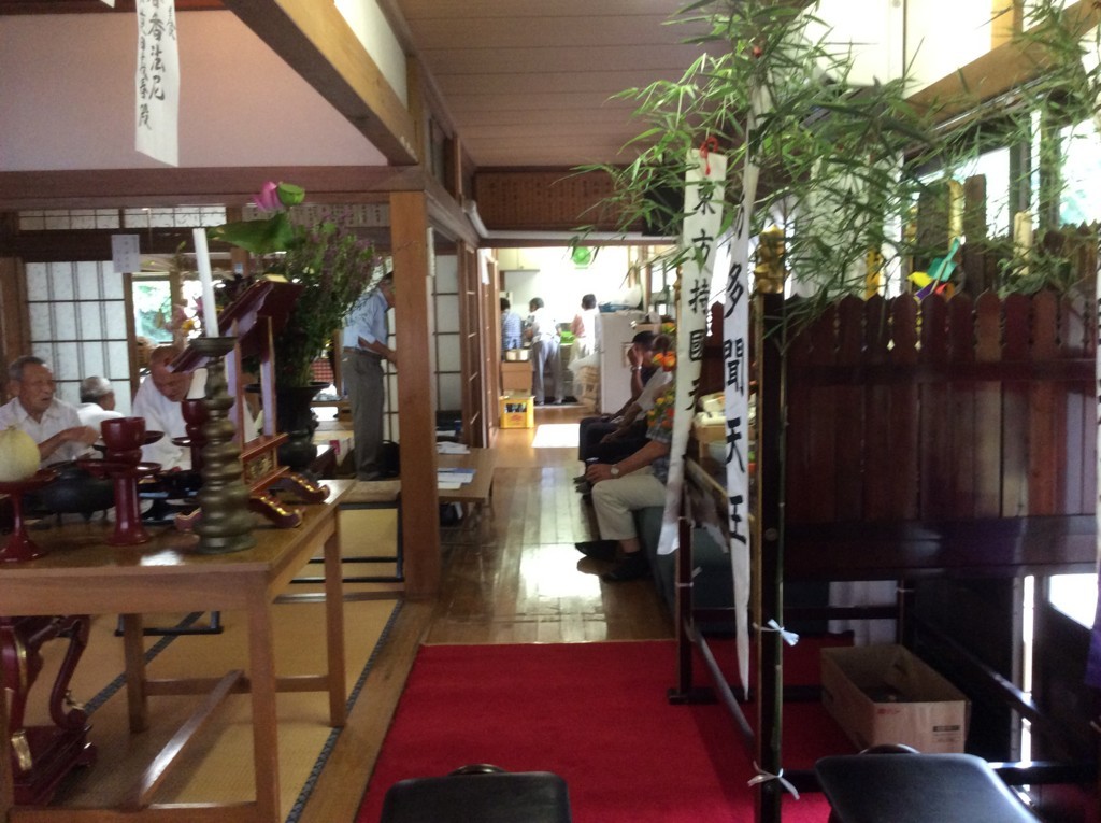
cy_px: 412
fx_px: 1016
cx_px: 550
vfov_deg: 44.1
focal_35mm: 32
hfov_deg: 56.9
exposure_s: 1/24
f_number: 2.4
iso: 200
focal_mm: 3.3
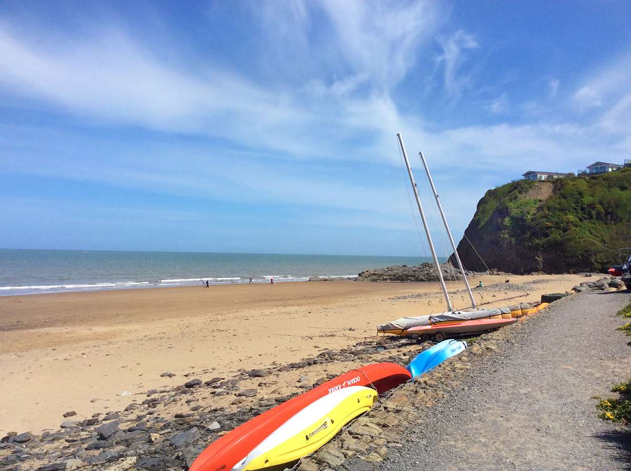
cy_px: 236
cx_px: 316
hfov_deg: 56.9
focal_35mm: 32
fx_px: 582
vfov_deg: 44.0
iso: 32
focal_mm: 3.3
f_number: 2.4
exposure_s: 1/2288
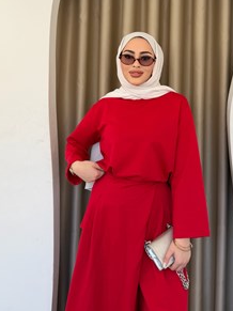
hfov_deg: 32.6
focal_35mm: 44
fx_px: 395
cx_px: 153
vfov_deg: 41.3
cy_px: 68
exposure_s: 1/121
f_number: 1.78
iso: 80
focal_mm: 6.76
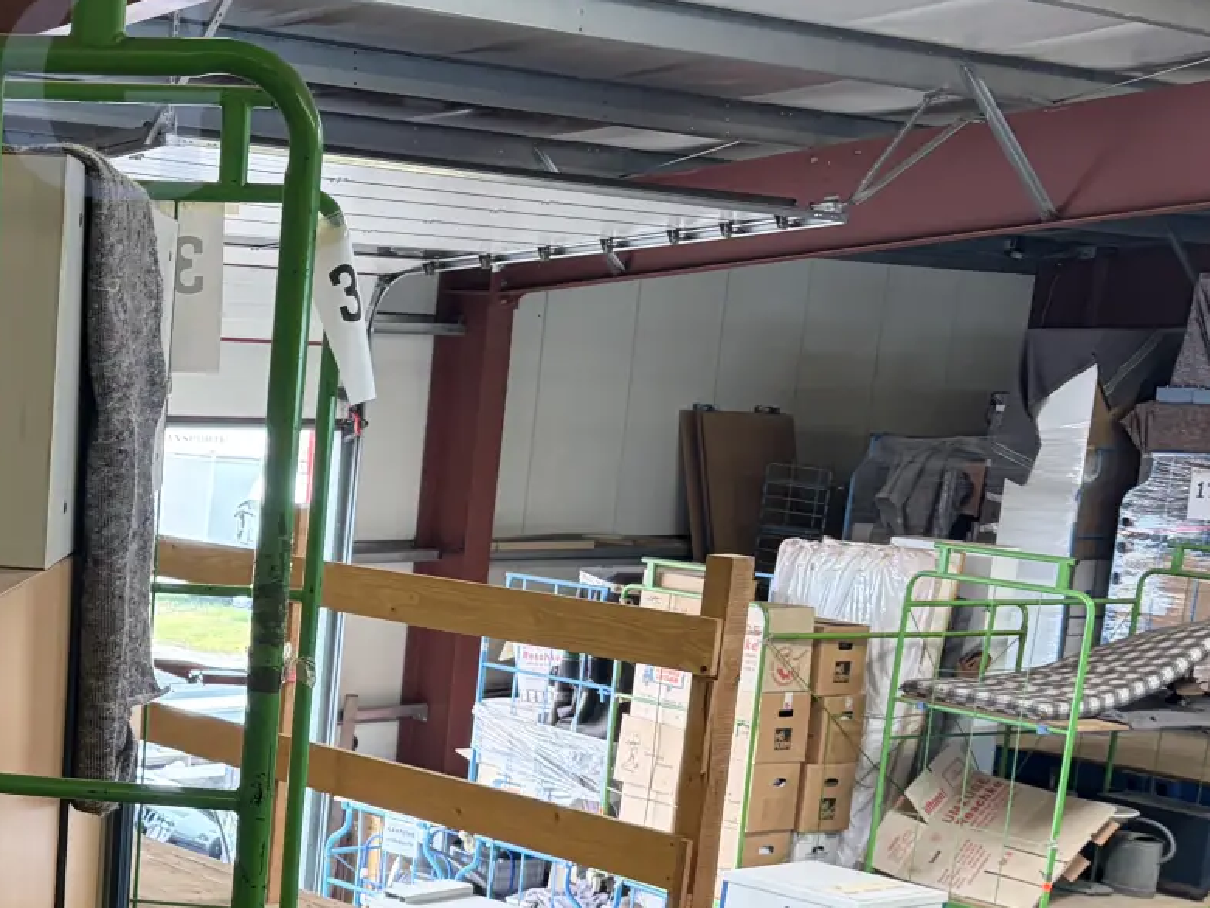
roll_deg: -2.1
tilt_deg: -11.8
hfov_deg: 28.4
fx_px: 2237
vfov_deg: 22.2
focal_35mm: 64
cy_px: 863
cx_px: -2
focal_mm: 5.96
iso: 200
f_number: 1.6
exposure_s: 1/50
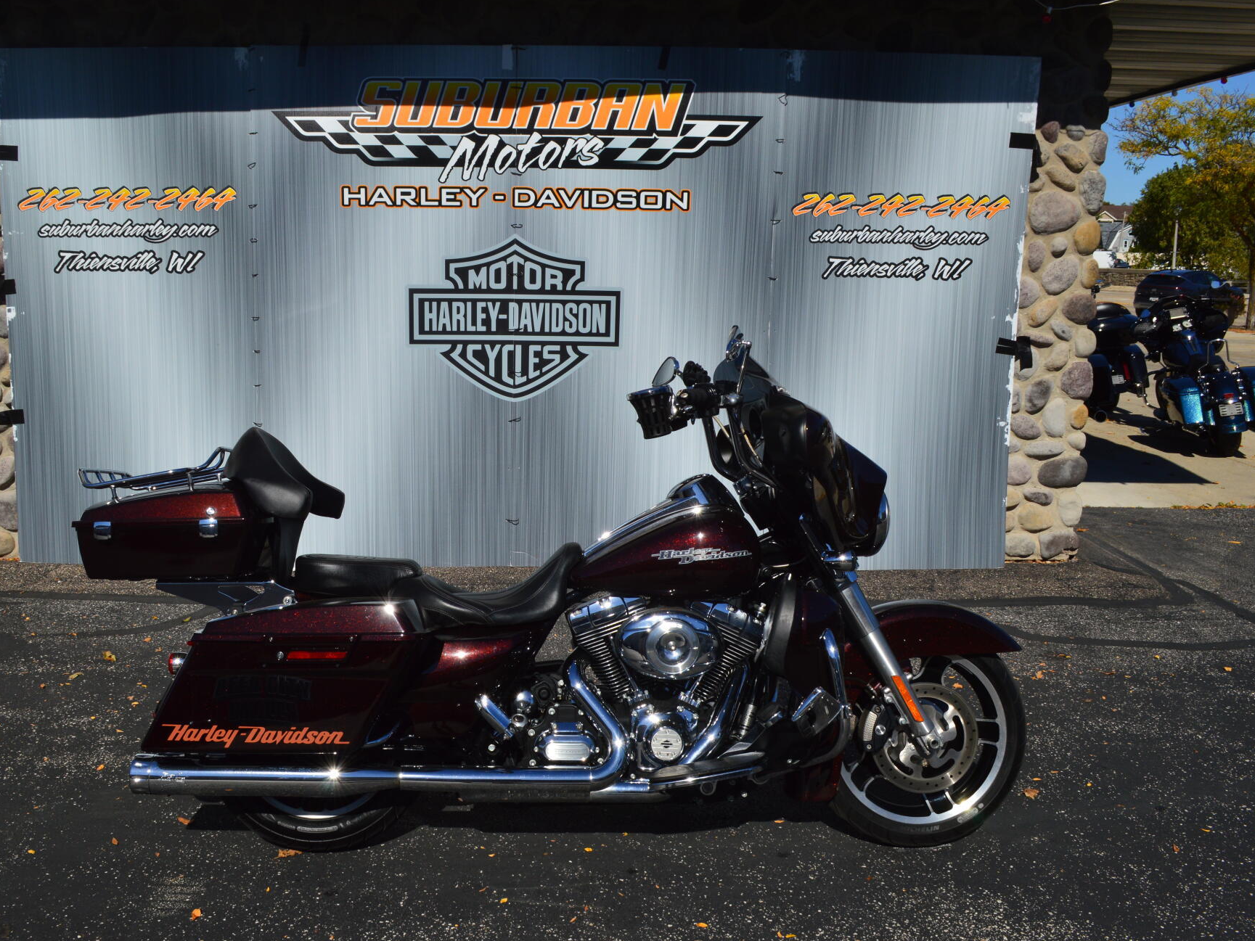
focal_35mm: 30
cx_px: 537
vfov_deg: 46.8
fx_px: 1088
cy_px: 472
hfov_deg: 59.7
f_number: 11
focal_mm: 18
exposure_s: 1/500
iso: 220
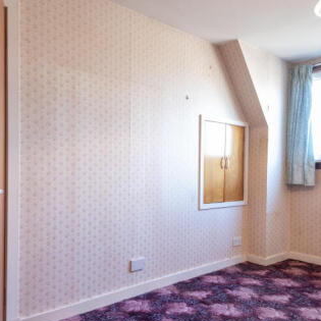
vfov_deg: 54.0
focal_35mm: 30
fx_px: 315
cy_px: 174
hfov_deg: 53.8
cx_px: 136
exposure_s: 1/6
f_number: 8
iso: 400
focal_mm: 17
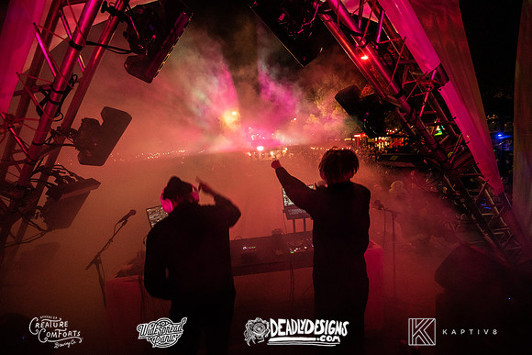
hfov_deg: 104.2
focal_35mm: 14
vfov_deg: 81.2
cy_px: 178
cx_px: 266
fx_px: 207
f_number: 3.5
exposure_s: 1/80
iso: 2000
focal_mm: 14
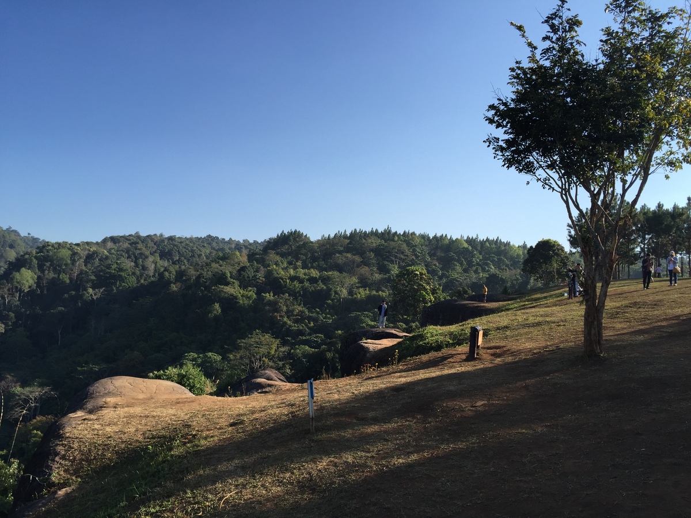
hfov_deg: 61.7
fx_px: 579
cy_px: 259
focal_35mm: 29
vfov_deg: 48.2
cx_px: 346
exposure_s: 1/1464
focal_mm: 4.15
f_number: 2.2
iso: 32
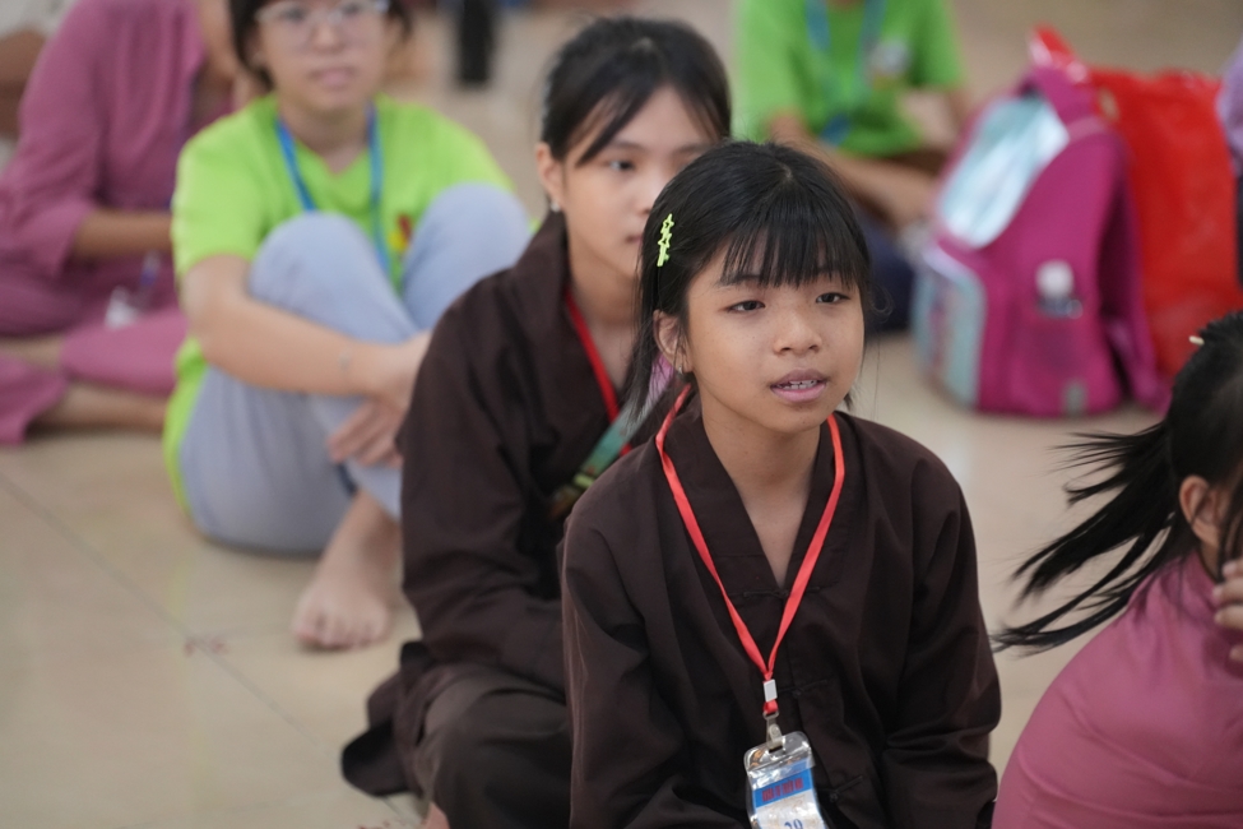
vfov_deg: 11.5
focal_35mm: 119
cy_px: 414
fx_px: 4108
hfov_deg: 17.2
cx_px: 622
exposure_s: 1/320
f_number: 3.2
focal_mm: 119
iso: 6400
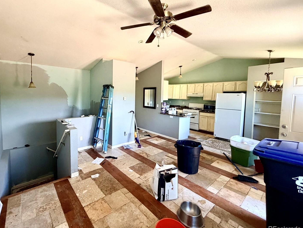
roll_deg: -0.6
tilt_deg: -3.2
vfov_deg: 77.9
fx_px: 140
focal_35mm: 16
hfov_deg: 93.9
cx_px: 130
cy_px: 103
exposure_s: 1/60
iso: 400
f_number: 2.2
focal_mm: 2.22
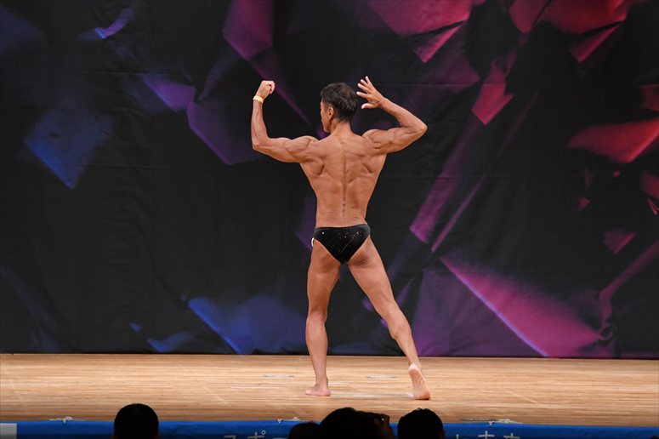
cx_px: 330
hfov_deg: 9.2
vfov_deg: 6.1
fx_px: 4117
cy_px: 220
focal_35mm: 225
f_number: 5.6
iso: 3200
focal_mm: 150
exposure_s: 1/400
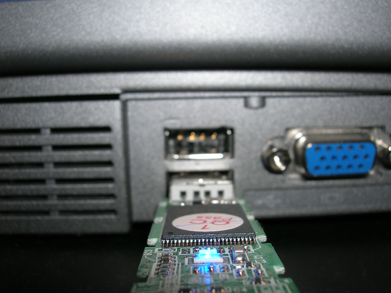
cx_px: 196
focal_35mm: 38
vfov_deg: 37.7
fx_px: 429
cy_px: 146
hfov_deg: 49.0
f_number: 5
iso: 50
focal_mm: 6.4
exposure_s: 1/60.1
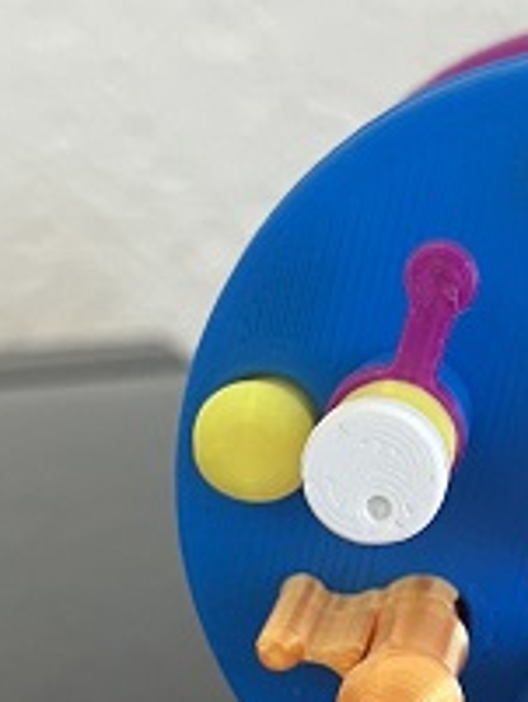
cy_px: 583
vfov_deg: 21.7
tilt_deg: -19.6
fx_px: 1808
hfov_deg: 16.3
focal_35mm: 89
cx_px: 514
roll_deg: -0.7
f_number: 1.8
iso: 160
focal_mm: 3.99
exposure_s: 1/60
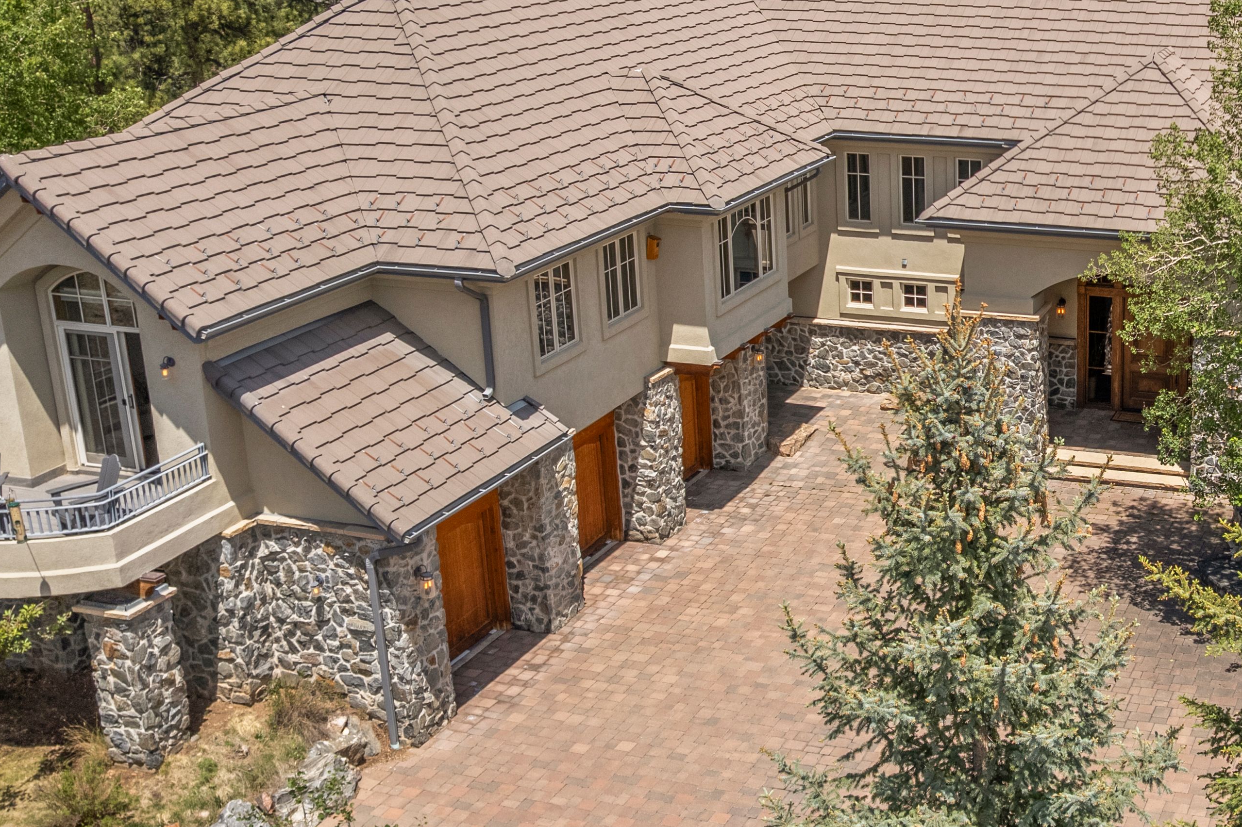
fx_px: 1621
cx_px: 1096
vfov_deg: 28.6
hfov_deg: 39.2
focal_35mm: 47
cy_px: 347
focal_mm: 8.38
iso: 110
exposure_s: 1/1600
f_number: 2.8
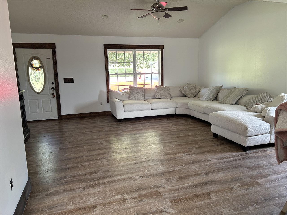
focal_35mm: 26
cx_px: 144
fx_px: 216
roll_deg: +1.3
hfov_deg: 67.3
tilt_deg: -9.4
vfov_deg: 53.1
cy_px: 108
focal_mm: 5.7
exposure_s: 1/121
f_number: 1.5
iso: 125
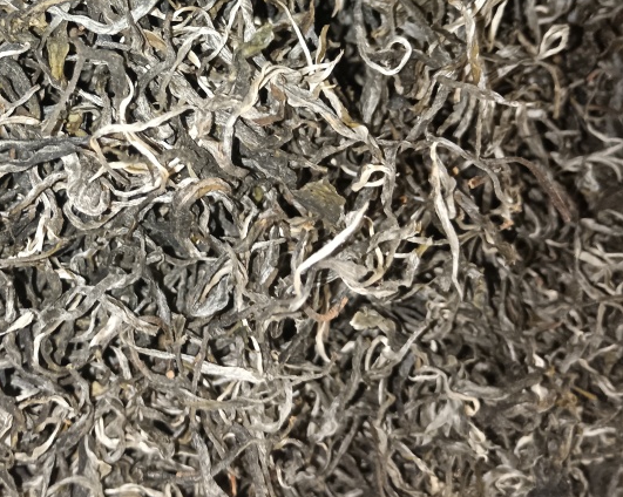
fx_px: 977
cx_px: 157
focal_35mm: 53
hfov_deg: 34.6
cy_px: 145
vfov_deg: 28.3
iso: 1454
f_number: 1.9
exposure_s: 1/25
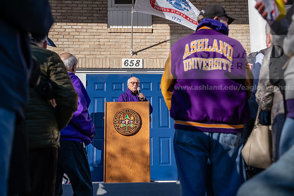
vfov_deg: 25.1
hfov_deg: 36.9
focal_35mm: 54
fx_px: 441
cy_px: 99
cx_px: 150
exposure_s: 1/500
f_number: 4
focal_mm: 52
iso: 80
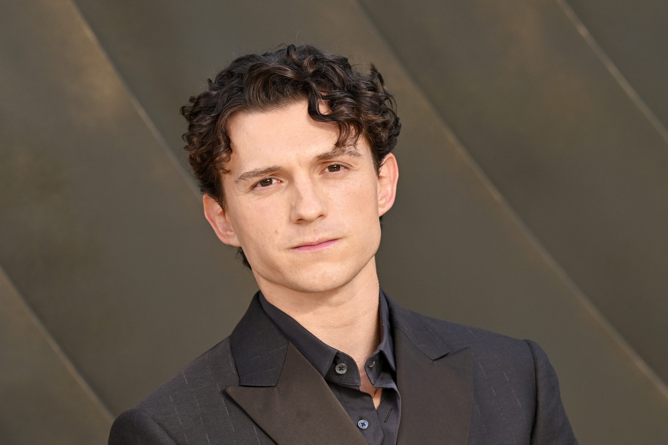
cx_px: 334
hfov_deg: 7.6
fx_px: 5008
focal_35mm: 270
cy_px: 222
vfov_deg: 5.1
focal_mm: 180
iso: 400
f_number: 5
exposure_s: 1/500
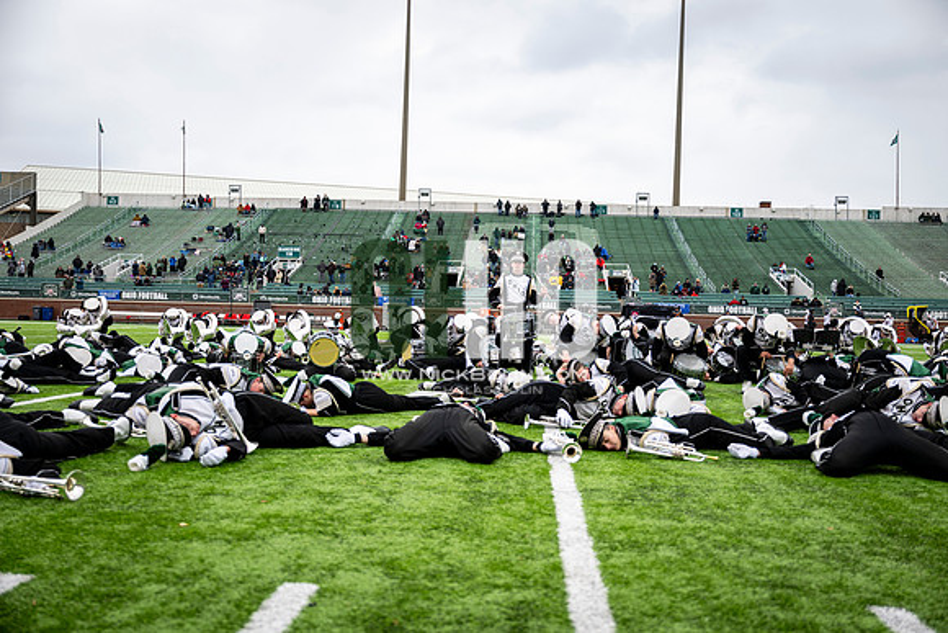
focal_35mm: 35
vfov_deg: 37.9
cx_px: 474
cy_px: 316
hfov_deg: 54.4
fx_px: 922
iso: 100
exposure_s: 1/500
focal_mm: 35
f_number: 2.8
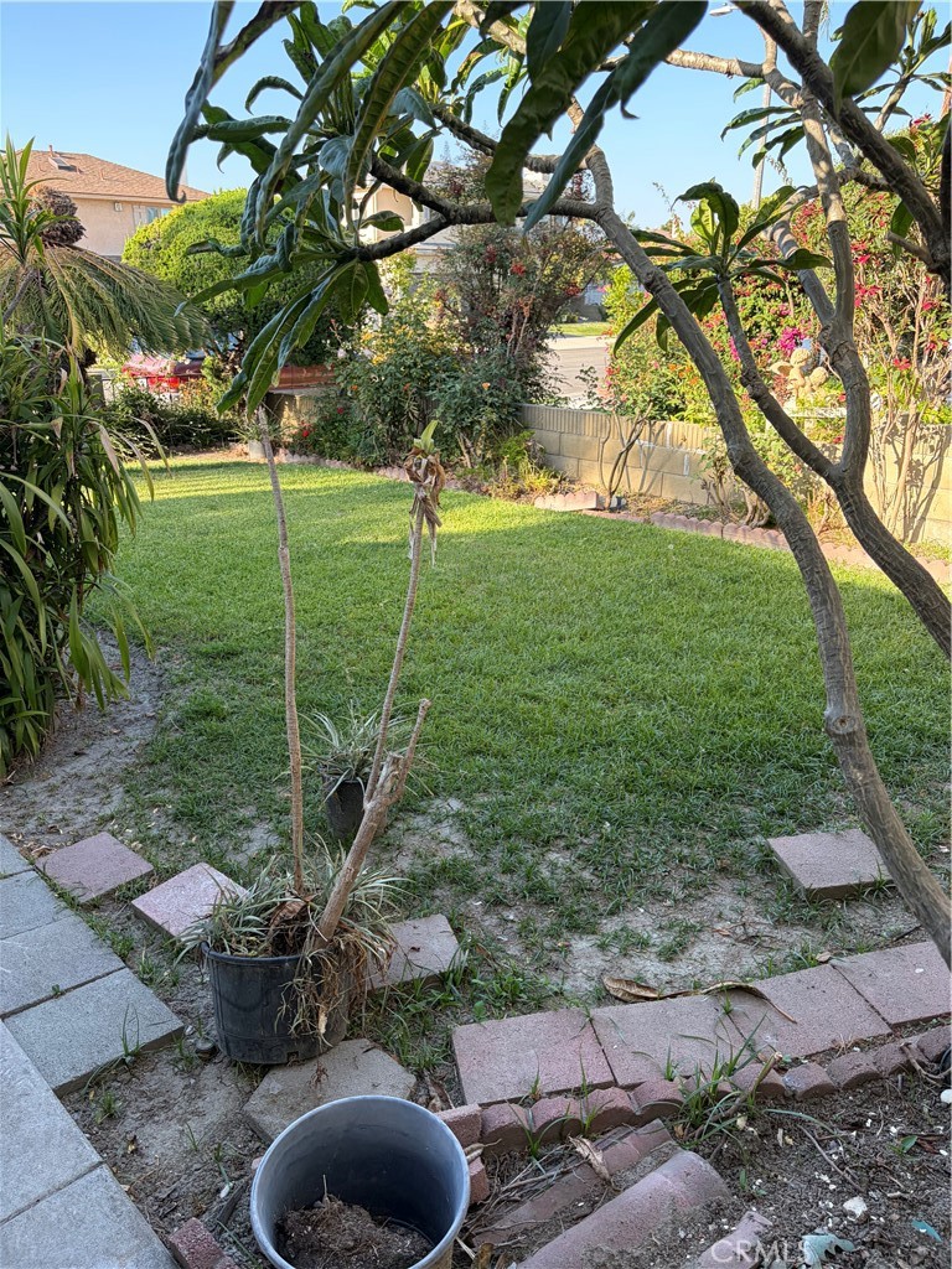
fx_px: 953
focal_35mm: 26
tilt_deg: -17.5
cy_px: 634
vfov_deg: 67.3
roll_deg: +1.3
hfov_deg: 53.1
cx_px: 476
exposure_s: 1/456
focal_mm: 5.96
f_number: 1.6
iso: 64
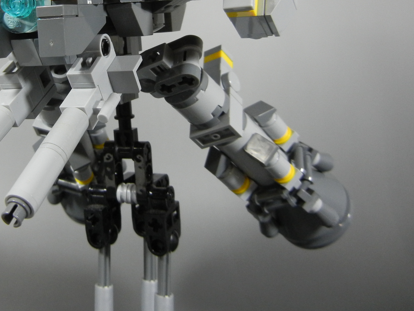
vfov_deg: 29.2
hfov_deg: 37.8
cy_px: 75
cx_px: 97
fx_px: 586
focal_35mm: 49
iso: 400
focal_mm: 5.4
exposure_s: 1/54.8
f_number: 3.5
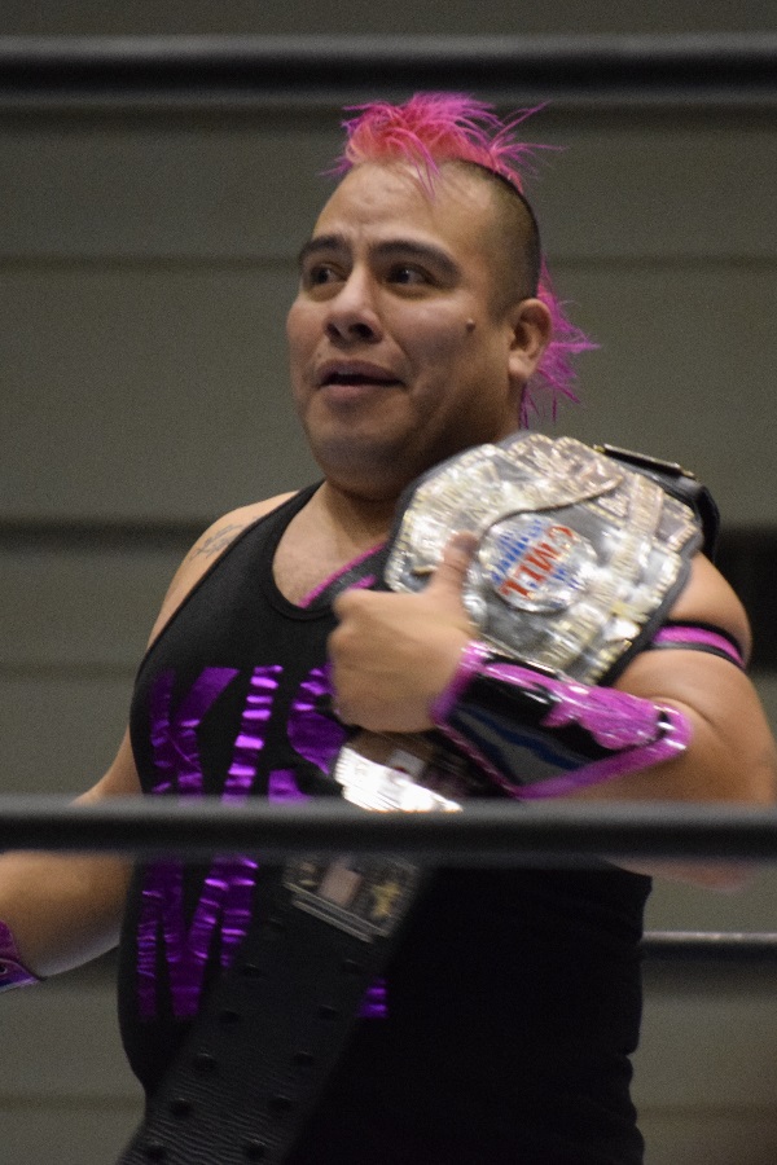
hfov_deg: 4.6
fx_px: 9712
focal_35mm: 300
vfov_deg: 6.9
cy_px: 582
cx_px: 388
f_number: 5.6
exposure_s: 1/80
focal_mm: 200
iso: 3200
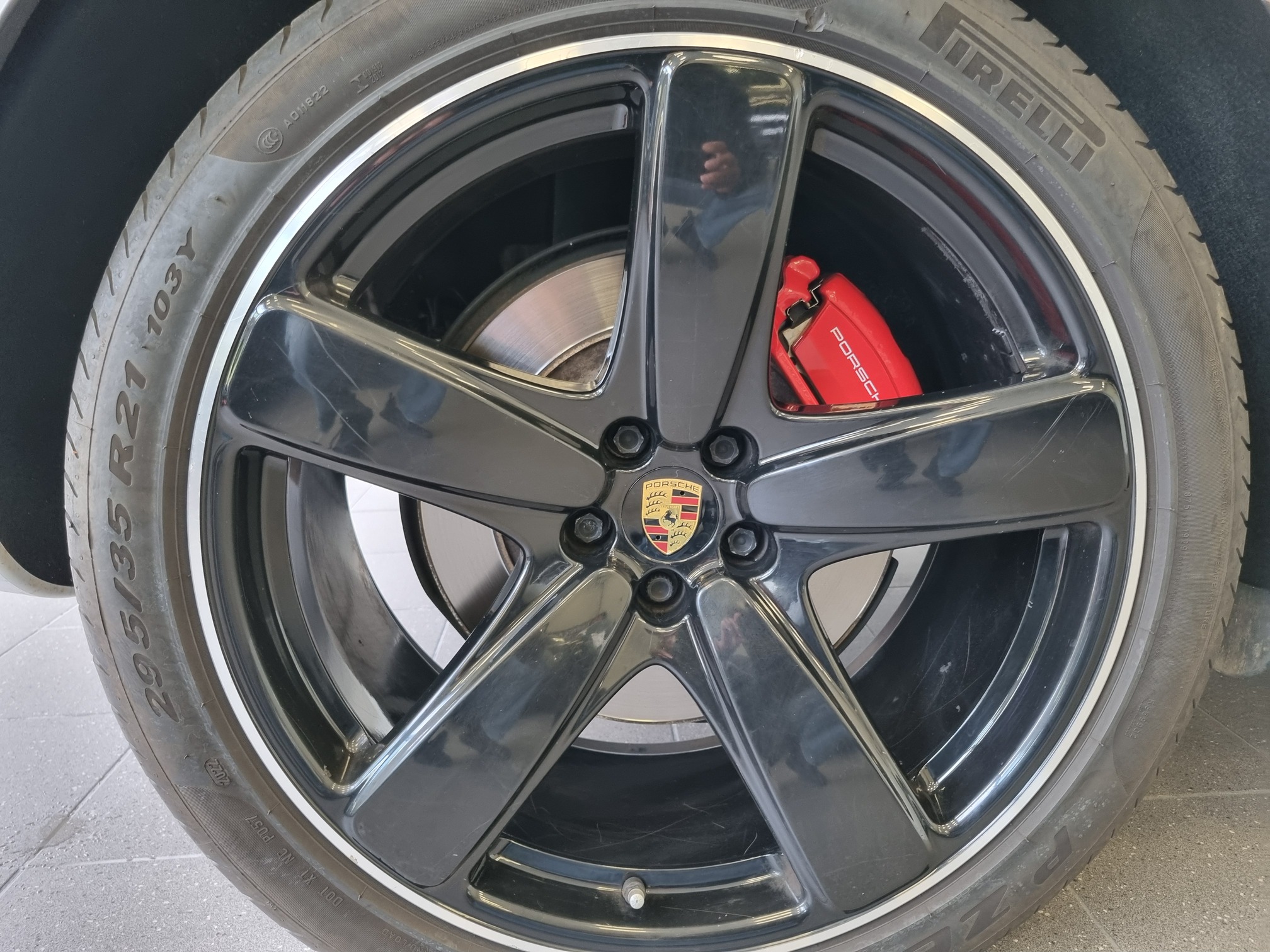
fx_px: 954
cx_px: 635
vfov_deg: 53.1
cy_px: 476
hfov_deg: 67.3
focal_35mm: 26
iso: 200
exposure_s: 1/40
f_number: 1.8
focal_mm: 5.4
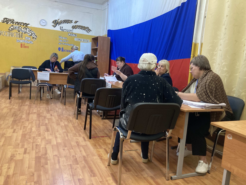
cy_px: 92
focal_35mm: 28
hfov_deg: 63.4
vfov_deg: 49.7
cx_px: 123
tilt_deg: -6.9
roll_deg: -4.8
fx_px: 199
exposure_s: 1/50
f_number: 1.8
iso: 250
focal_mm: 3.99
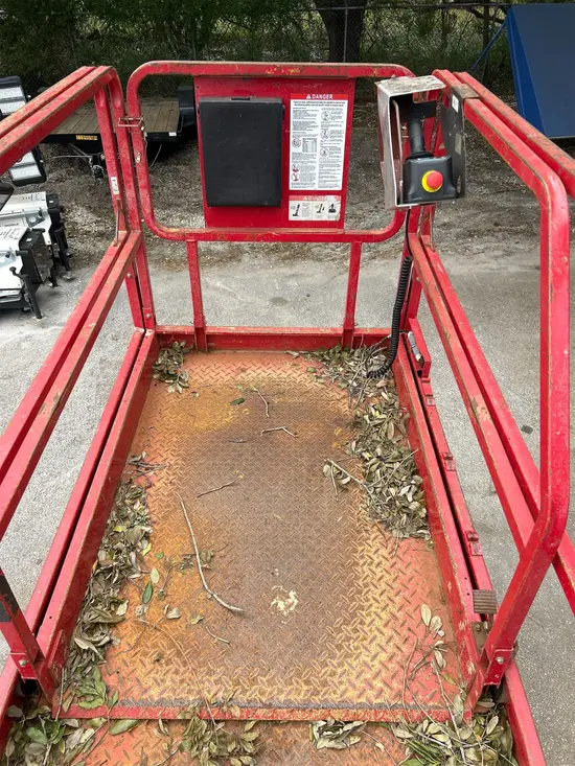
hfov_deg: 53.1
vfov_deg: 67.3
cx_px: 288
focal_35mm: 26
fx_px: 576
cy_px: 383
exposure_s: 1/743
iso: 50
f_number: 1.5
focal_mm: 5.7
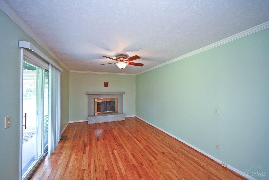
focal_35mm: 14
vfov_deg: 81.2
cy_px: 90
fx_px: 105
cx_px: 134
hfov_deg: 104.3
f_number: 4
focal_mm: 14
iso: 1000
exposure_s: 1/60
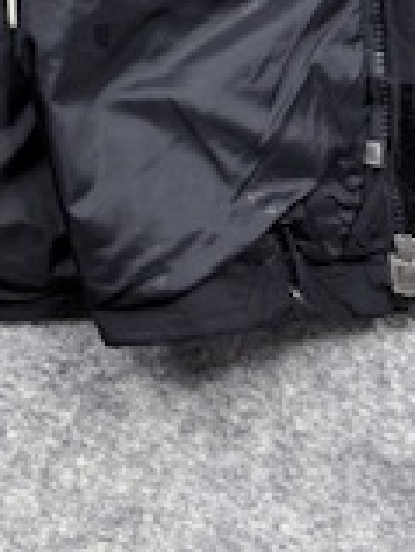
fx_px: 1546
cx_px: -255
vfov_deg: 17.1
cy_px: -402
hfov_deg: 14.1
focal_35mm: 97
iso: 125
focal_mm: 6.76
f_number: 1.78
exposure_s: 1/100
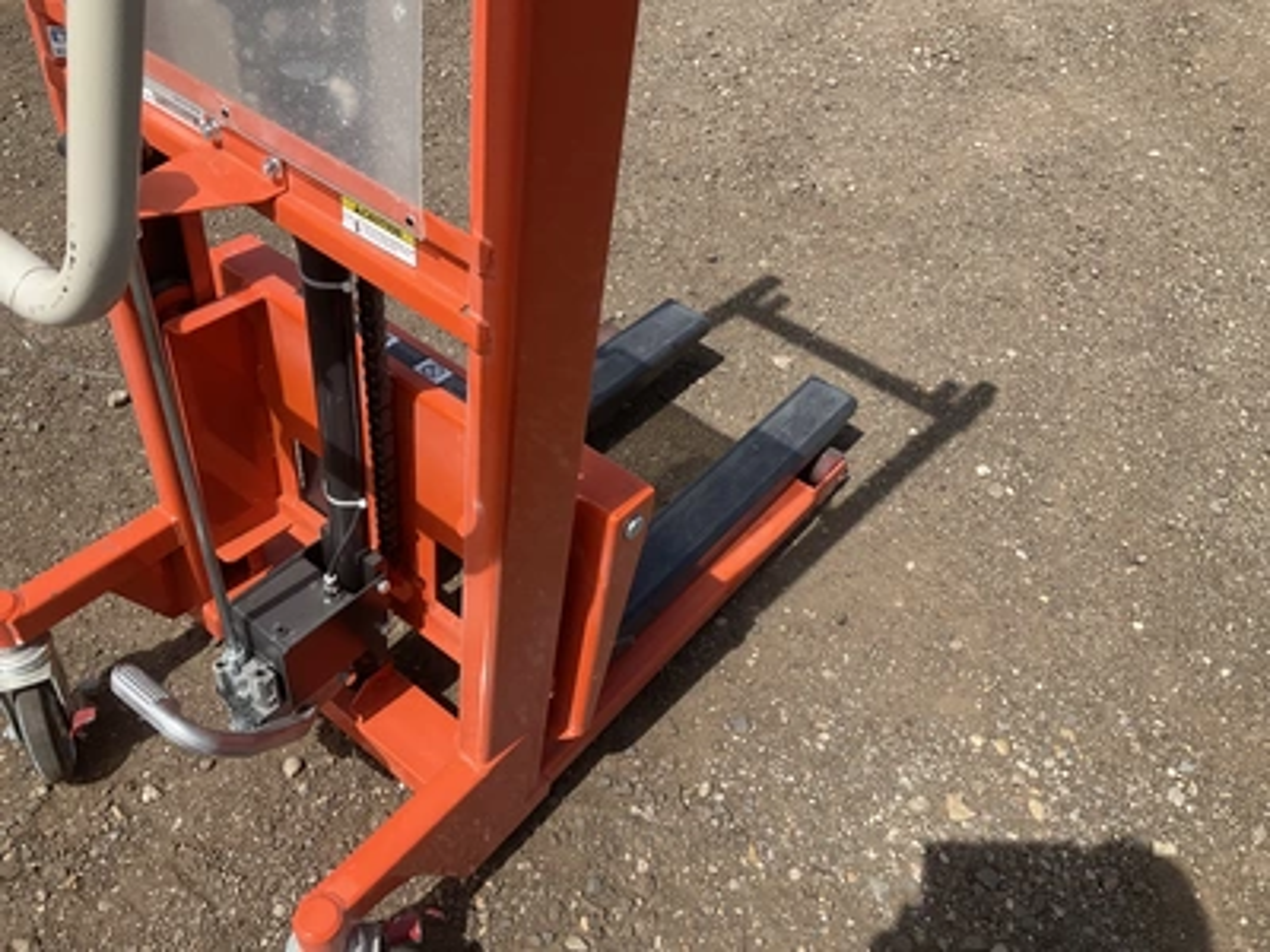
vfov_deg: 48.2
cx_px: 635
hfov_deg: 61.7
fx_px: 1064
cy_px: 476
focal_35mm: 29
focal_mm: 3
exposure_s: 1/1534
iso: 25
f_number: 1.8
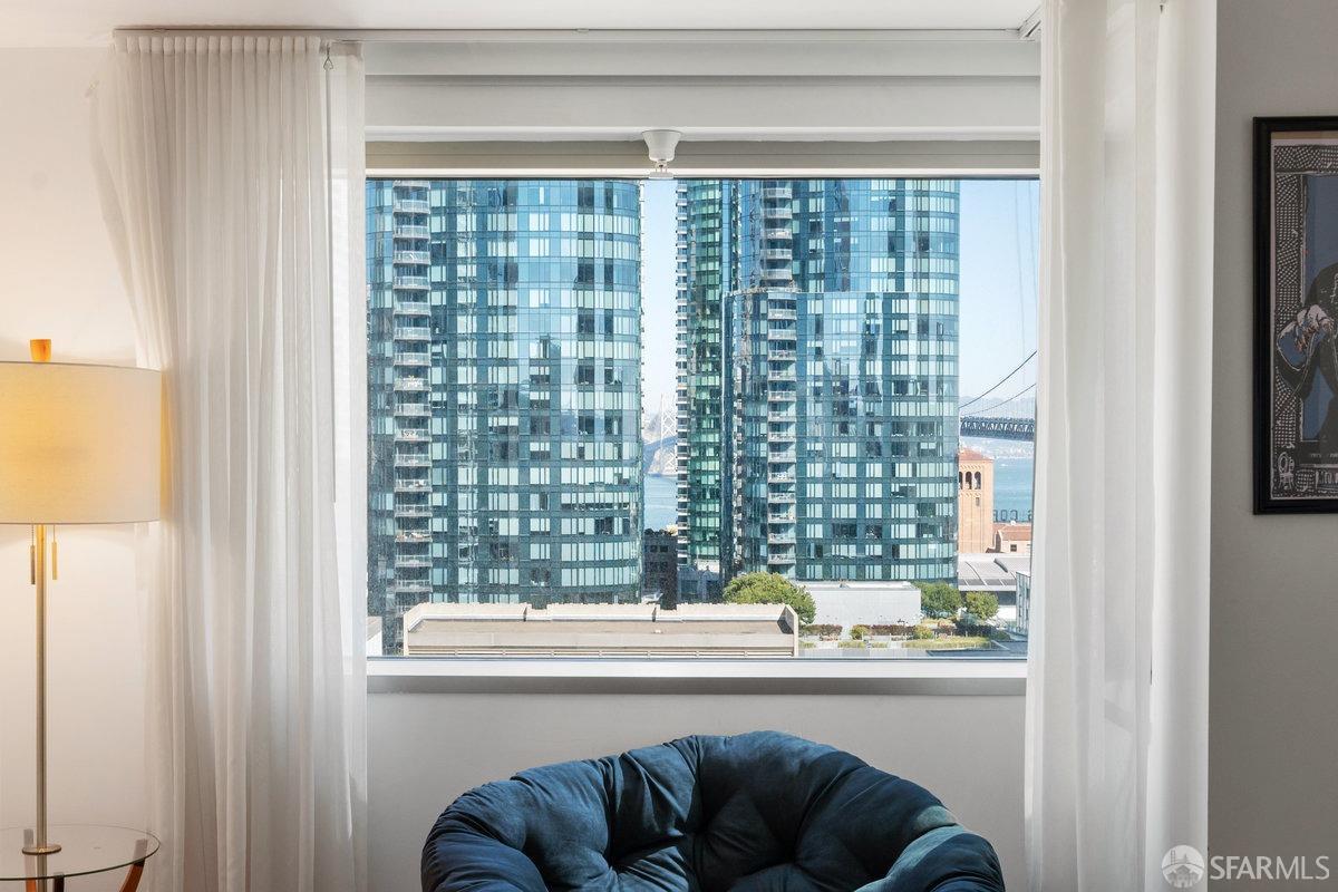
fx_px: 1672
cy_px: 446
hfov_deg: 43.6
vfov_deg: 29.9
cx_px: 669
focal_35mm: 45
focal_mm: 30
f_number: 9
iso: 400
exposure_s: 1/50
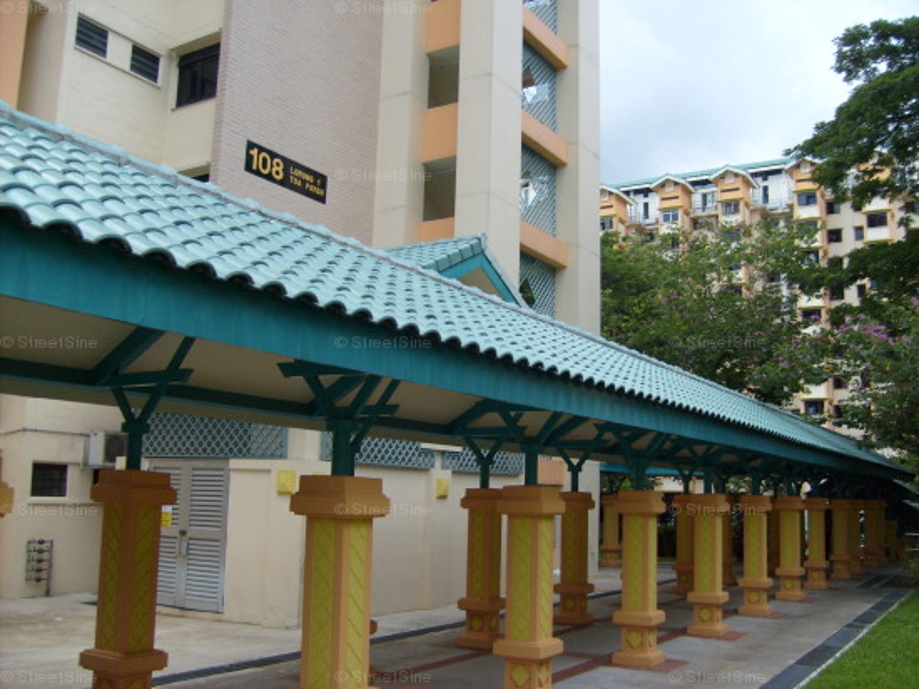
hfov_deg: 52.6
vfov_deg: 40.7
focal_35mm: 35
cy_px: 344
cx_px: 460
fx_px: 929
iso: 80
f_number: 7.1
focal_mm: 5.8
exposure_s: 1/90
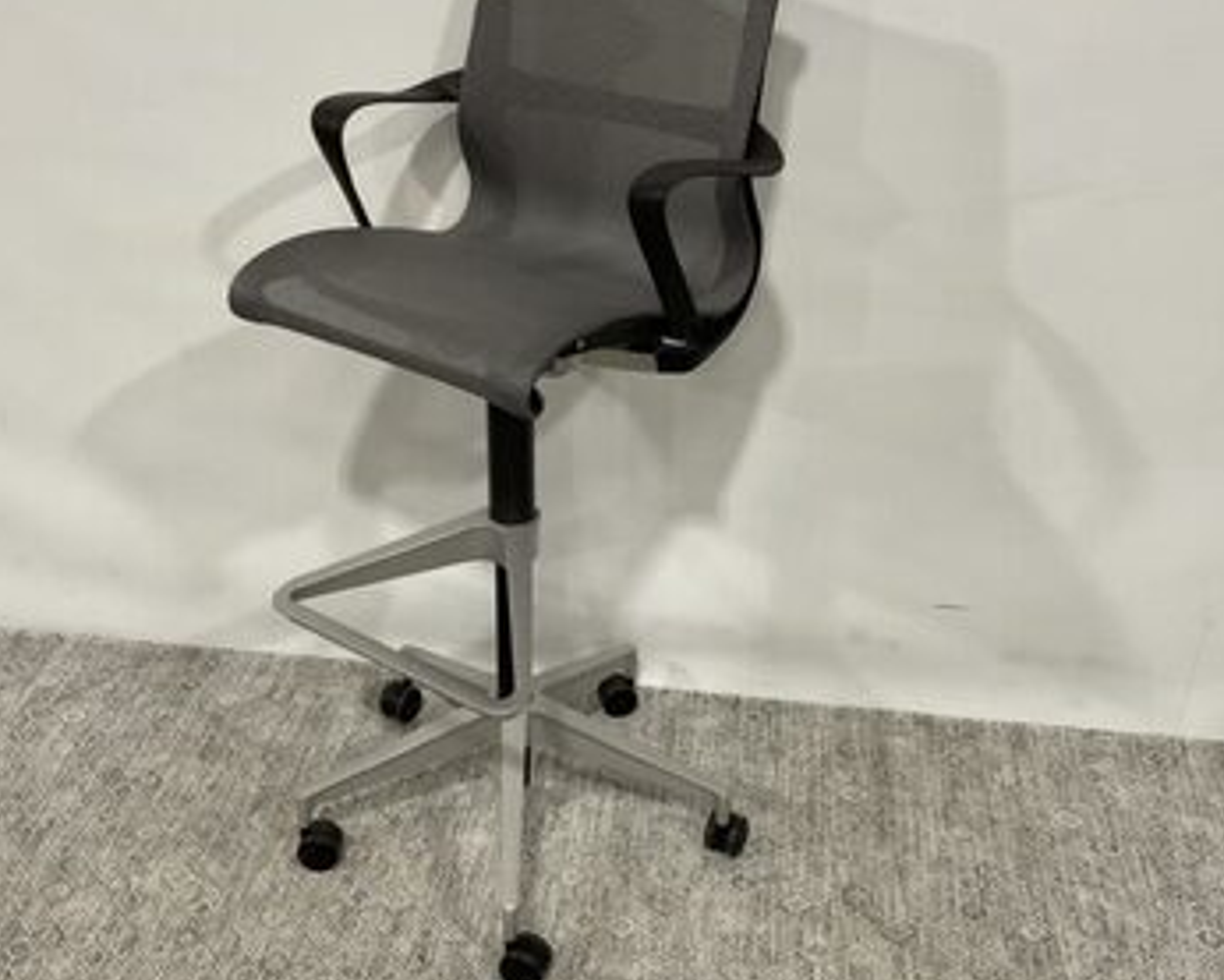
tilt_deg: -27.5
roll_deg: -2.1
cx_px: 580
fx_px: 1486
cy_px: 451
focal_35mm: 41
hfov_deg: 44.8
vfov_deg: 36.5
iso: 100
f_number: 1.8
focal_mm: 3
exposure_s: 1/60
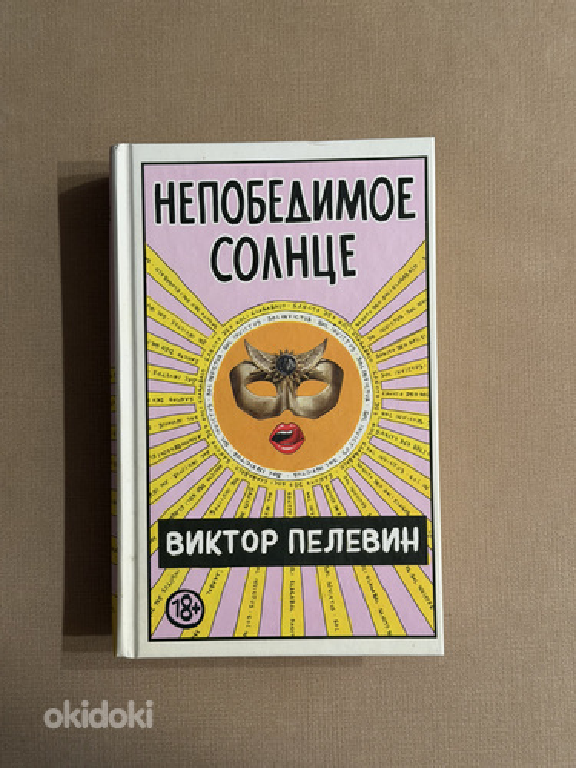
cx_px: 288
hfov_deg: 30.3
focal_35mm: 48
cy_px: 384
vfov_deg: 39.7
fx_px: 1065
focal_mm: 6.76
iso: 200
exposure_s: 1/33
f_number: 1.78
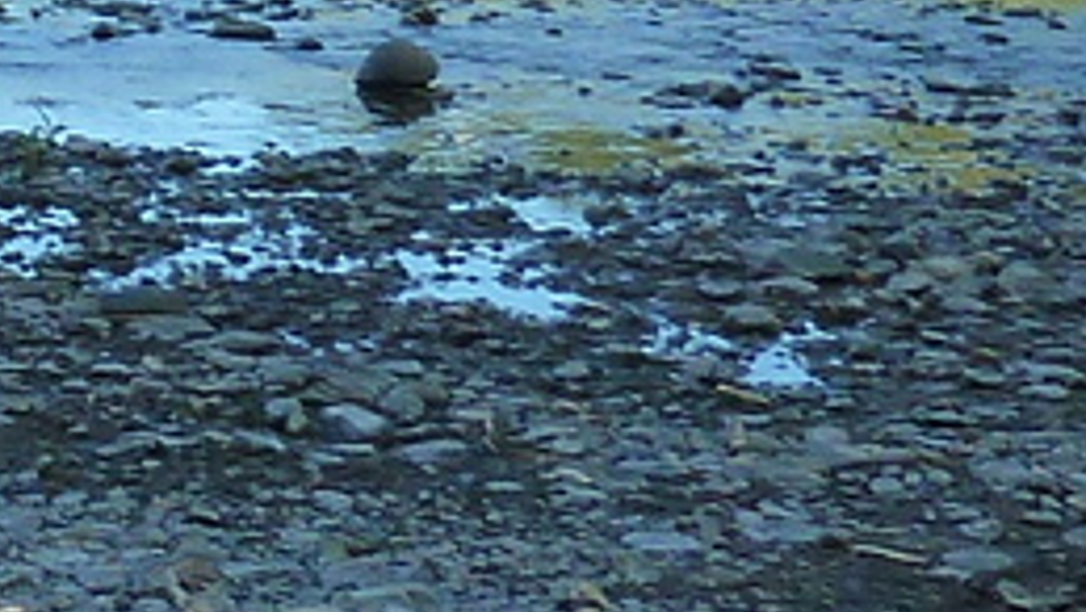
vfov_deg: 6.9
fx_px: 4840
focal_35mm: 168
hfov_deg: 10.9
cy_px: -775
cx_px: -1522
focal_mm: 4.1
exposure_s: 1/160
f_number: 4
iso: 125
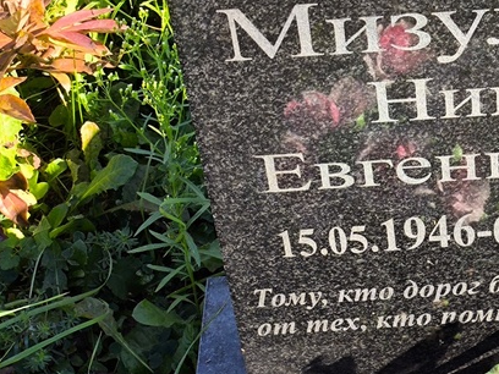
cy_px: 51
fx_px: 1413
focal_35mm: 98
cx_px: 445
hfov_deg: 19.7
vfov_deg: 15.0
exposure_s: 1/315
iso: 50
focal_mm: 4.71
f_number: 1.7
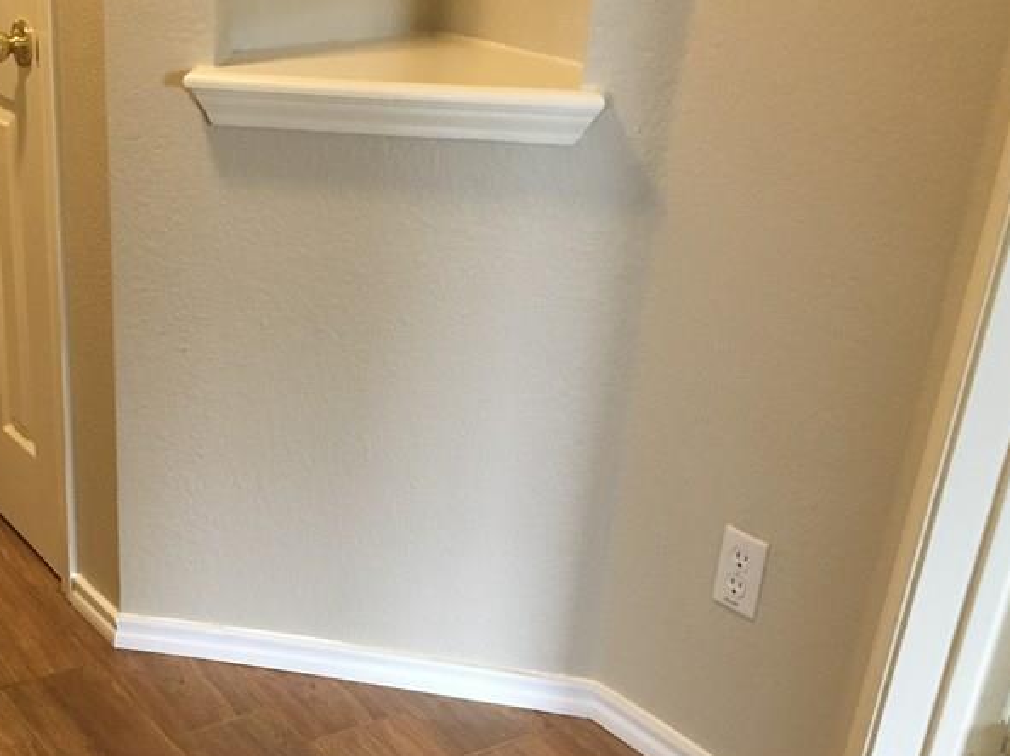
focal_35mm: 50
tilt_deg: -27.9
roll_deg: -0.7
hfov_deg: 37.0
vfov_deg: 28.7
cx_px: 219
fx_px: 1458
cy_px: 557
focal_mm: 4.15
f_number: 2.2
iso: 160
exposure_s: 1/30
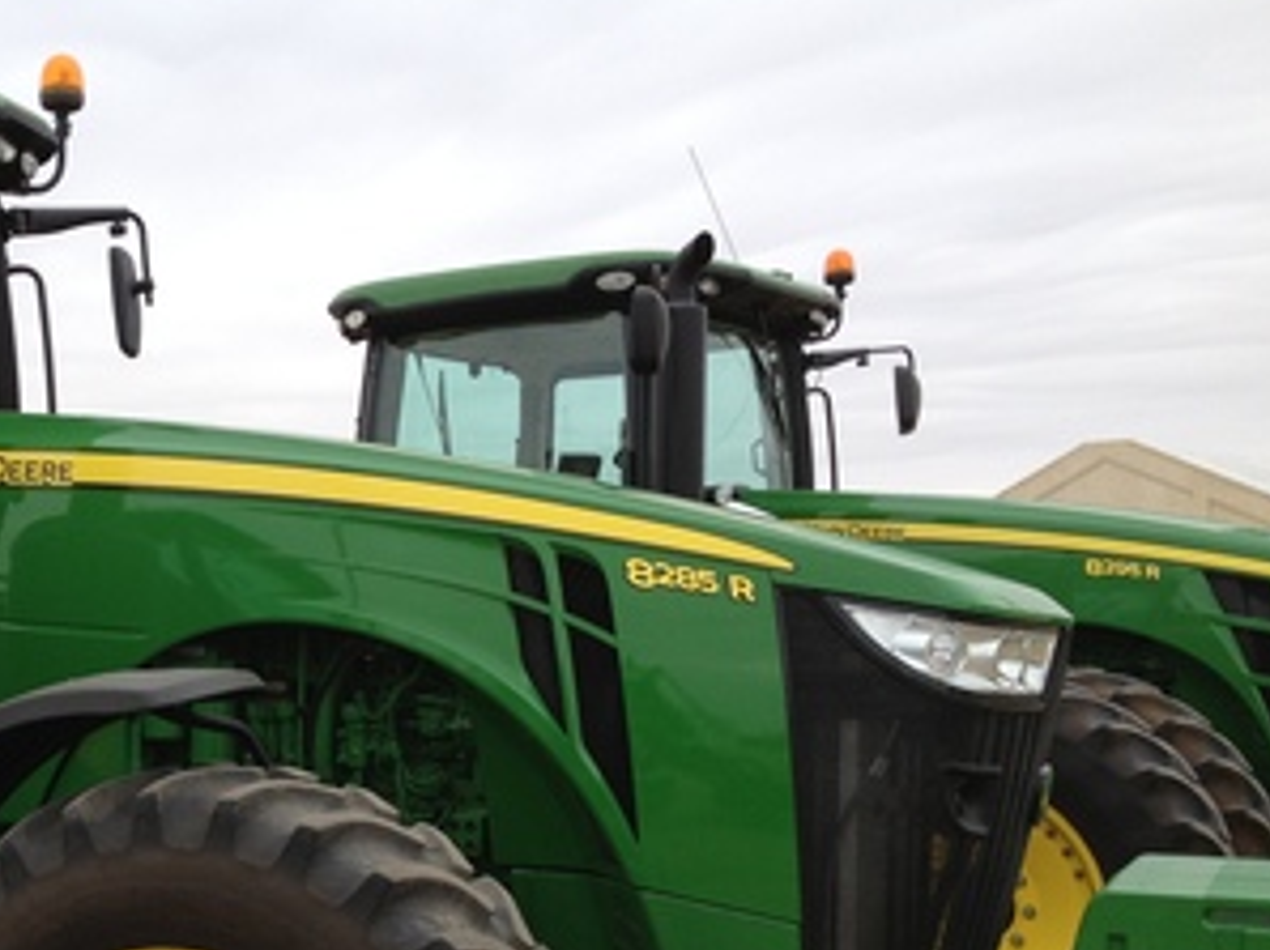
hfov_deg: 29.3
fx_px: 2346
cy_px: 737
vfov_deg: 22.6
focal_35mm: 64
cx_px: 170
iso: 50
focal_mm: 4.28
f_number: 2.4
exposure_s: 1/373
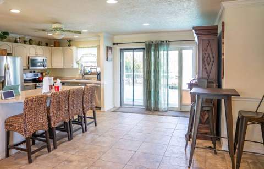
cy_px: 76
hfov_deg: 69.9
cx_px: 125
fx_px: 189
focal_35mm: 26
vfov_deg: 48.2
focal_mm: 24
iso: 16000
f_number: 3.5
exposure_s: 1/1000
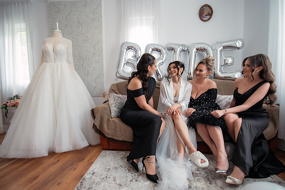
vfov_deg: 70.3
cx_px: 135
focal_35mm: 17
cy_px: 102
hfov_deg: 93.2
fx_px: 135
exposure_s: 1/250
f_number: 2.8
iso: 1250
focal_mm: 15
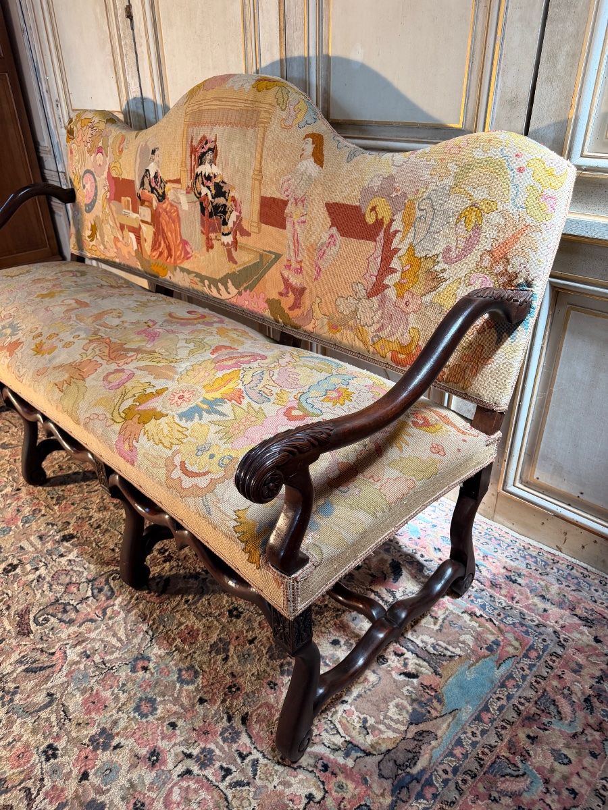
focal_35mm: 24
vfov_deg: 71.6
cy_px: 405
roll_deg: +1.4
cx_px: 304
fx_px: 562
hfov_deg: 56.8
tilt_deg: -29.7
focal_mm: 6.76
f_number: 1.78
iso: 160
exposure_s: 1/100
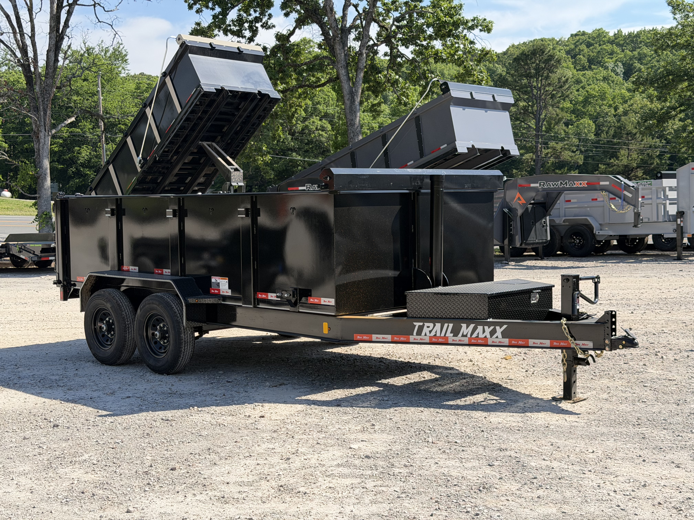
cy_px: 260
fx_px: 962
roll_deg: +2.1
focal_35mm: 48
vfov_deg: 30.3
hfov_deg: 39.7
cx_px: 347
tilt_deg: -3.7
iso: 80
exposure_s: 1/3226
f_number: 1.78
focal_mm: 6.76
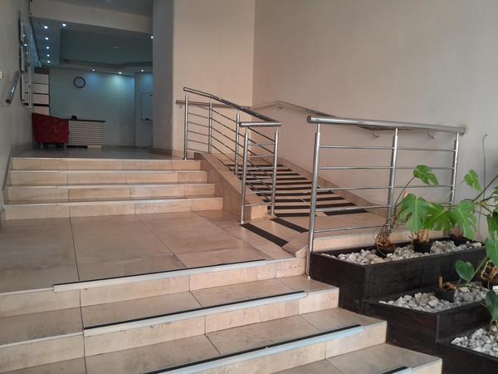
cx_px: 249
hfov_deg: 67.3
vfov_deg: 53.1
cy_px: 187
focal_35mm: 26
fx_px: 374
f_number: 1.8
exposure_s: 1/50
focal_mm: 3.98
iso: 100
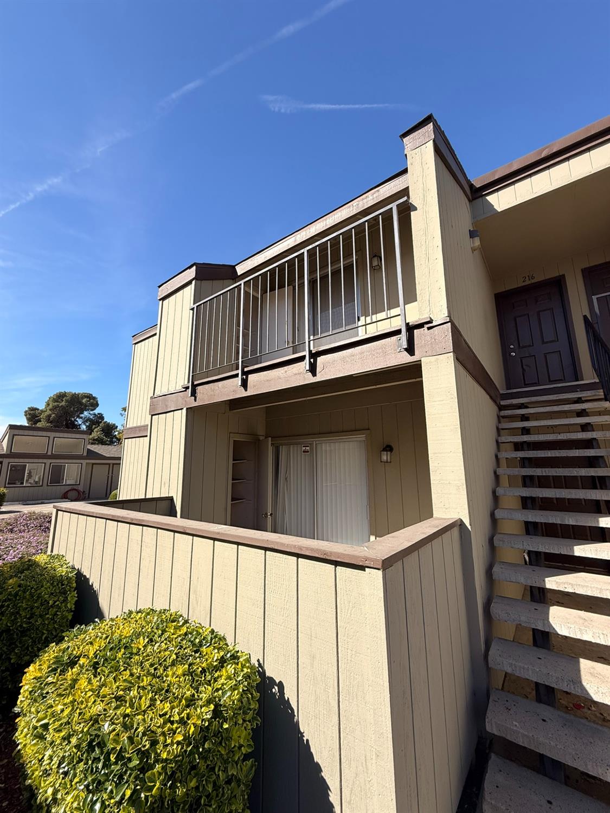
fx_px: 329
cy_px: 406
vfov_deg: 102.1
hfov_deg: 85.7
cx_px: 305
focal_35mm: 14
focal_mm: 2.22
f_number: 2.2
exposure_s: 1/1285
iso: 50
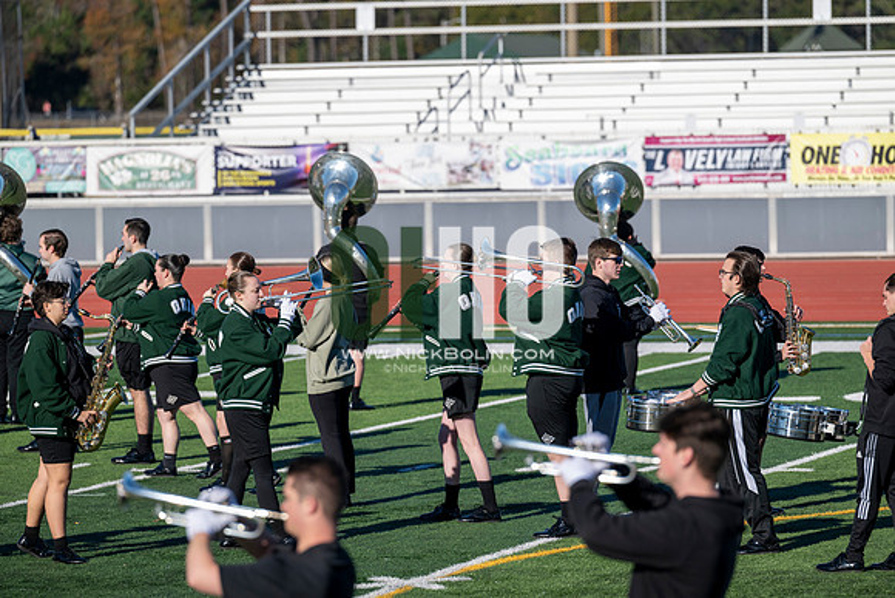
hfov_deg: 10.3
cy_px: 299
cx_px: 448
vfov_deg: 6.9
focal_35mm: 200
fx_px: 4973
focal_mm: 200
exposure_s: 1/2000
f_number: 4
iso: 160
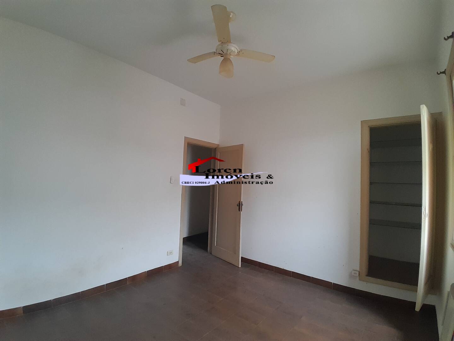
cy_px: 170
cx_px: 227
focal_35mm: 17
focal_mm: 1.46
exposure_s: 1/30
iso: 160
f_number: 2.2
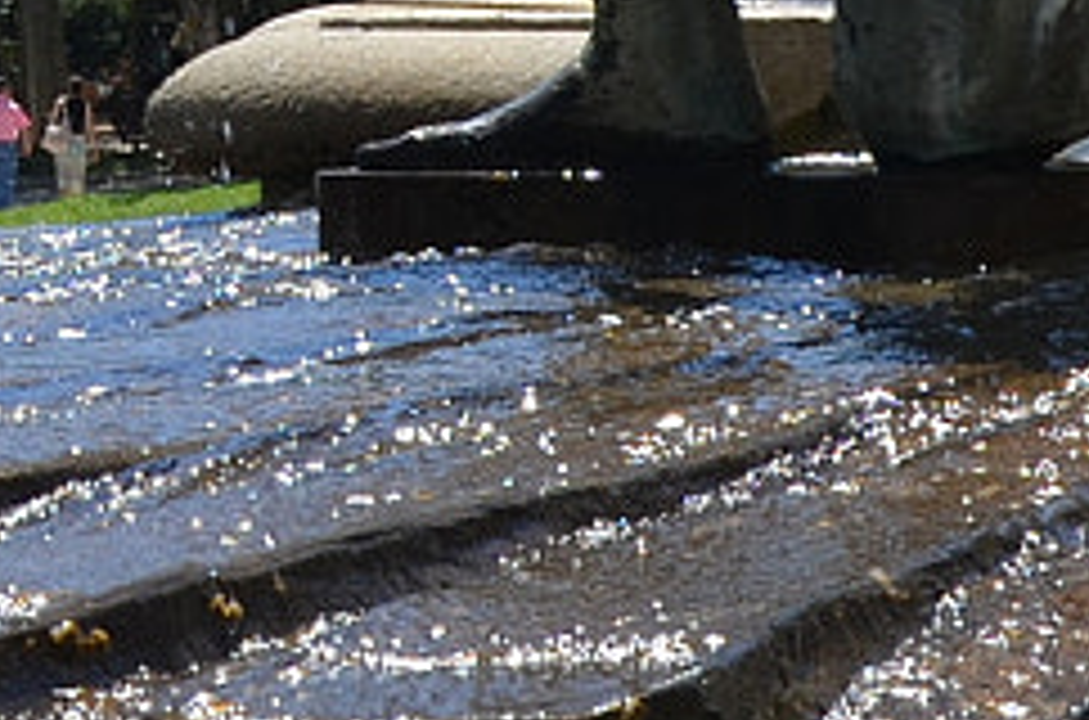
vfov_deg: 5.2
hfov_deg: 7.8
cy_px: -619
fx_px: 7784
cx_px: -698
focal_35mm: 258
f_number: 8
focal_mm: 26
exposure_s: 1/250
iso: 125
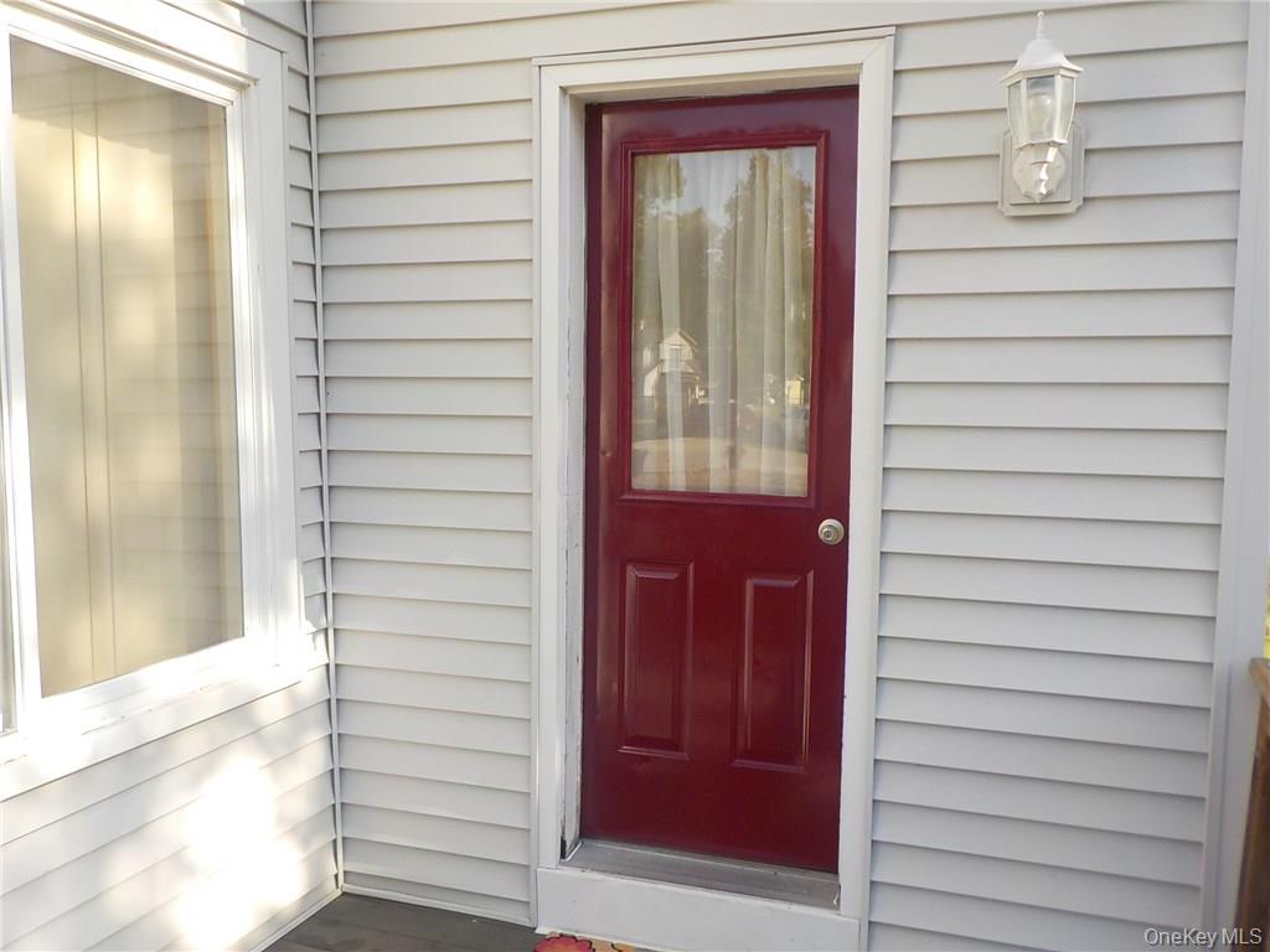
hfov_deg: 60.0
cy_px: 476
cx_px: 635
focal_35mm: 30
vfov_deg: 46.8
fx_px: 1101
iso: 125
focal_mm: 4.1
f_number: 3.3
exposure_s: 1/400
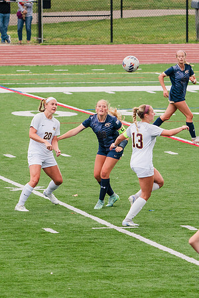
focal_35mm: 415
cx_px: 78
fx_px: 3438
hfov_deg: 3.3
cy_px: 151
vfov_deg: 5.0
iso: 800
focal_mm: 200
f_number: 5.6
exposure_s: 1/1600
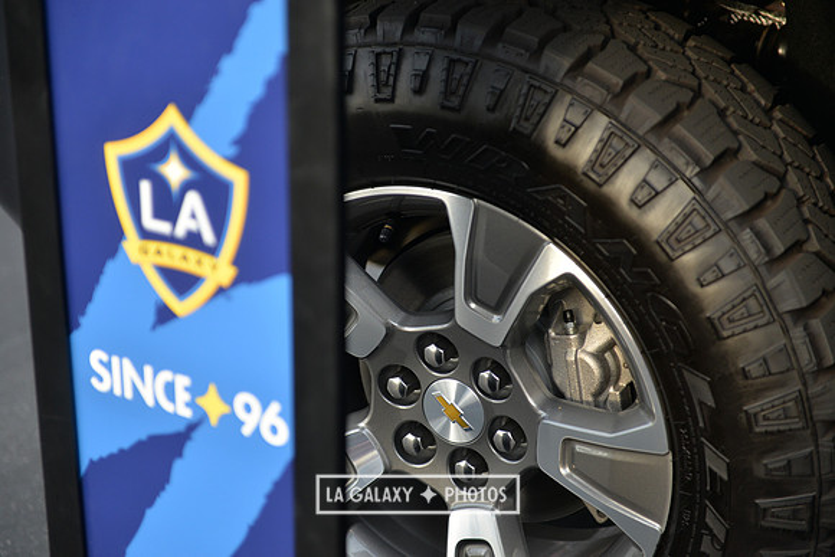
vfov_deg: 19.5
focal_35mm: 70
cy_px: 278
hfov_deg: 28.8
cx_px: 418
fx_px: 1624
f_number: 2.8
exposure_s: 1/640
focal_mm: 70
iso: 500
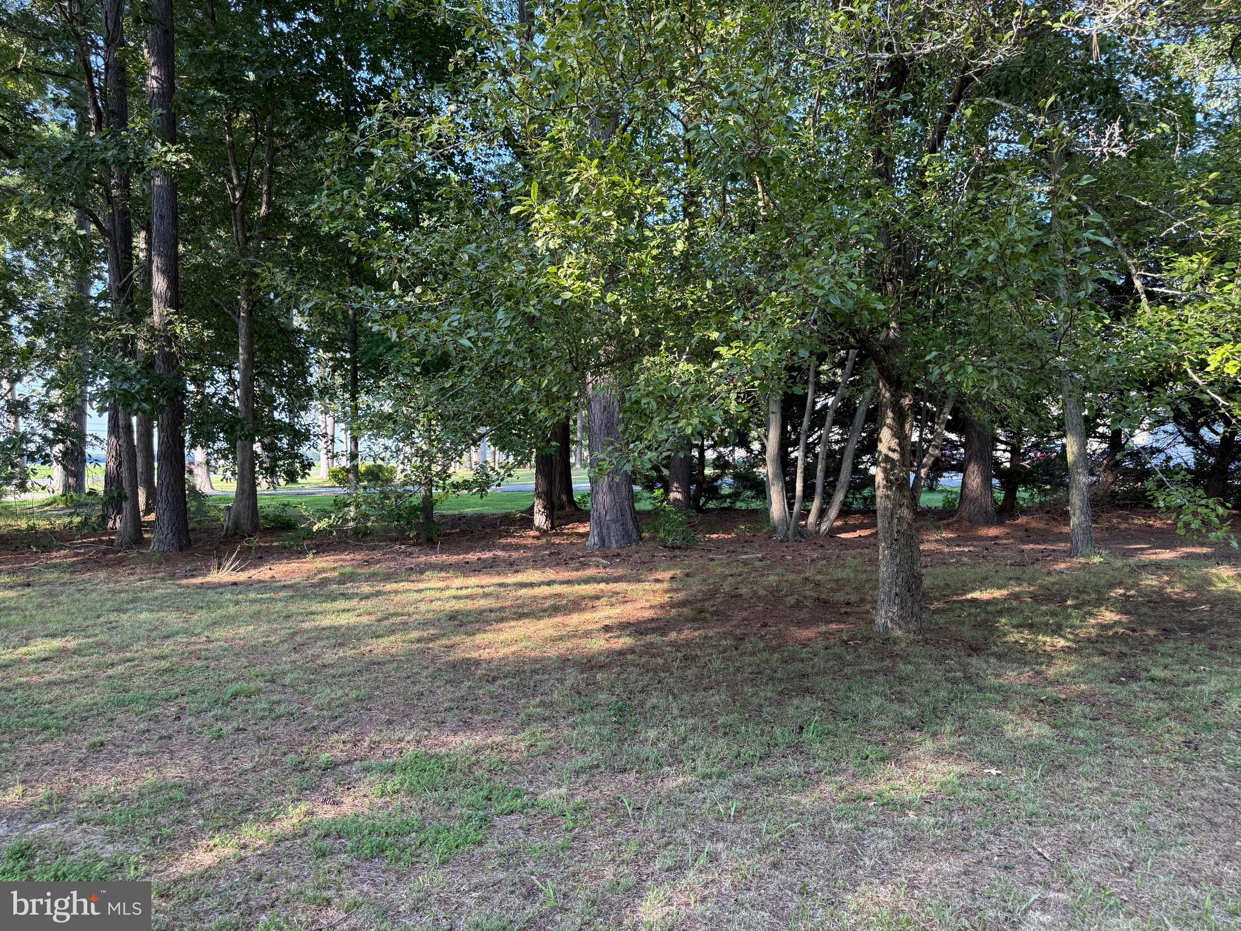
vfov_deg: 56.8
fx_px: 860
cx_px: 620
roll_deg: +0.7
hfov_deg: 71.6
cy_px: 466
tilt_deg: +0.5
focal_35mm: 24
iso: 100
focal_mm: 6.76
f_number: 1.78
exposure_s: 1/345
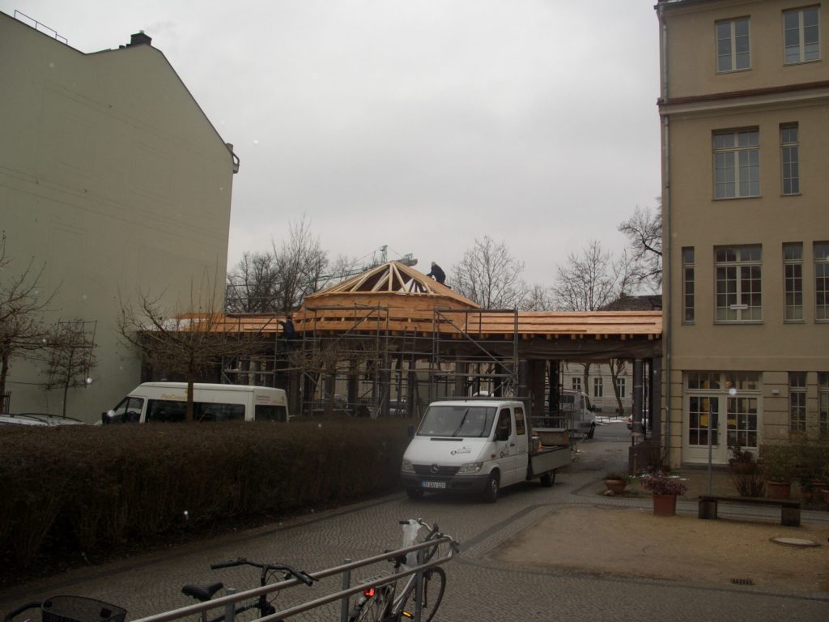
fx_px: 790
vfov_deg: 42.9
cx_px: 414
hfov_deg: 55.4
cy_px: 311
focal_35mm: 33
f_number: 4
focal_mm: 7.1
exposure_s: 1/250
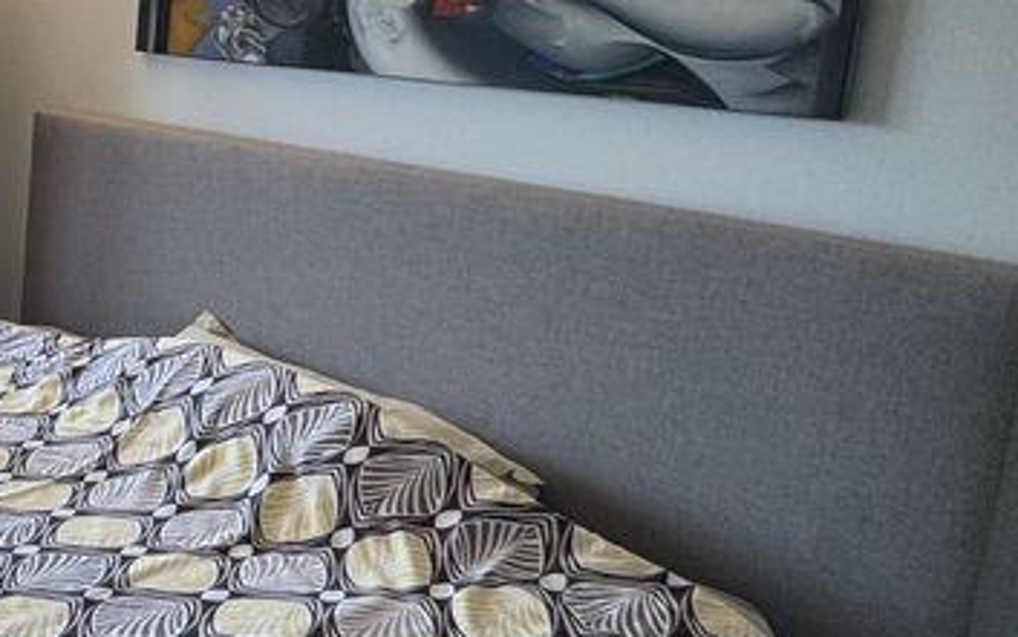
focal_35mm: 42
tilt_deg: -8.8
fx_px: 1166
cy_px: 135
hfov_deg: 31.8
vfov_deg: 29.9
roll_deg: +0.7
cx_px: -395
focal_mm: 2.22
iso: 100
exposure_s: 1/100
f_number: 2.2
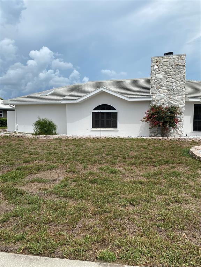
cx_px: 100
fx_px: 201
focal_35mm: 26
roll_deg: +0.2
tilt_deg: -3.5
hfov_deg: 53.1
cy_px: 134
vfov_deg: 67.3
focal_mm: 4.25
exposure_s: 1/4115
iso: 32
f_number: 1.8
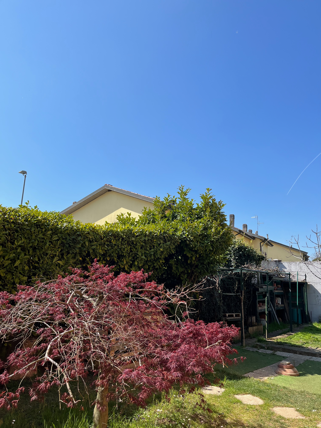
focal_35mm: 26
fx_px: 321
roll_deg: -1.6
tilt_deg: +7.5
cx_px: 160
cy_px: 214
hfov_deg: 53.1
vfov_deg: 67.3
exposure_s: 1/2632
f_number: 1.6
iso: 50
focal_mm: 5.1
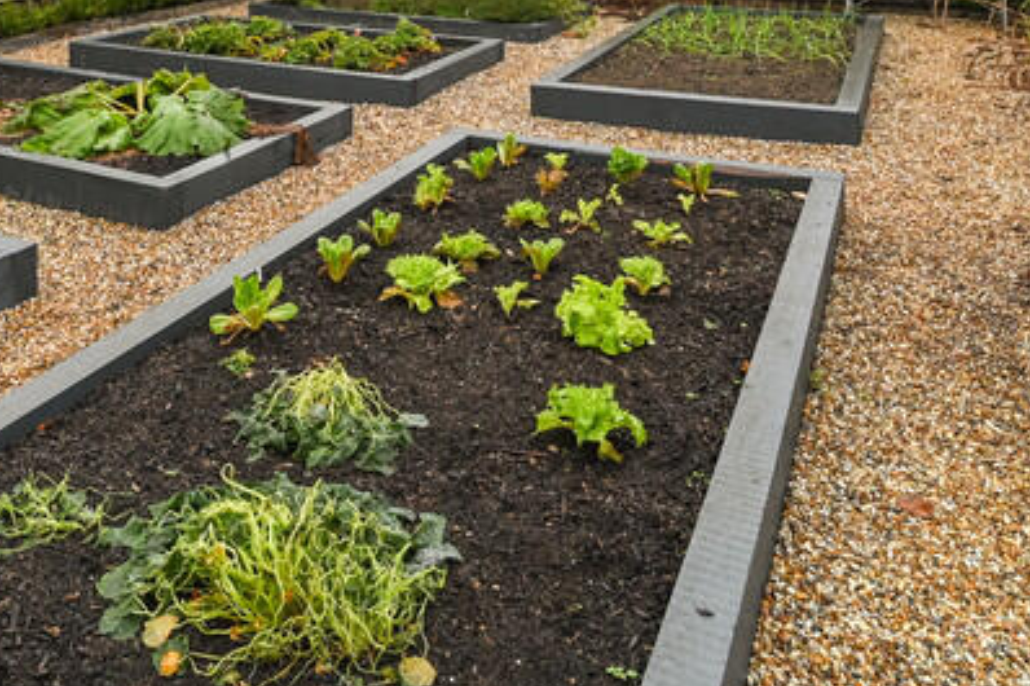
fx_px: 1030
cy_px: -159
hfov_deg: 52.0
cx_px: 334
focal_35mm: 36
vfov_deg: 30.6
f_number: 8
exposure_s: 1/160
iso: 500
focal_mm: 14
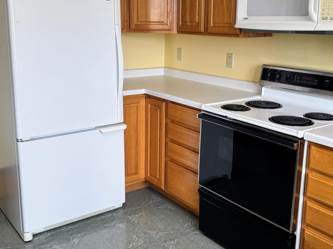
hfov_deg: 45.7
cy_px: 95
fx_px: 394
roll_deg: -0.7
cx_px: 177
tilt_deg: -11.7
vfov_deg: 35.0
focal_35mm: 41
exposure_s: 1/120
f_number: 1.78
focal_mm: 6.76
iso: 80
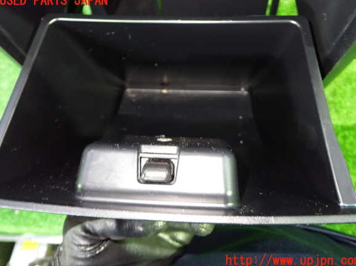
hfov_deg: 58.4
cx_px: 180
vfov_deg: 45.4
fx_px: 319
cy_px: 131
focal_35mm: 31
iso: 800
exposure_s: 1/10
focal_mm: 5.4
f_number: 2.3
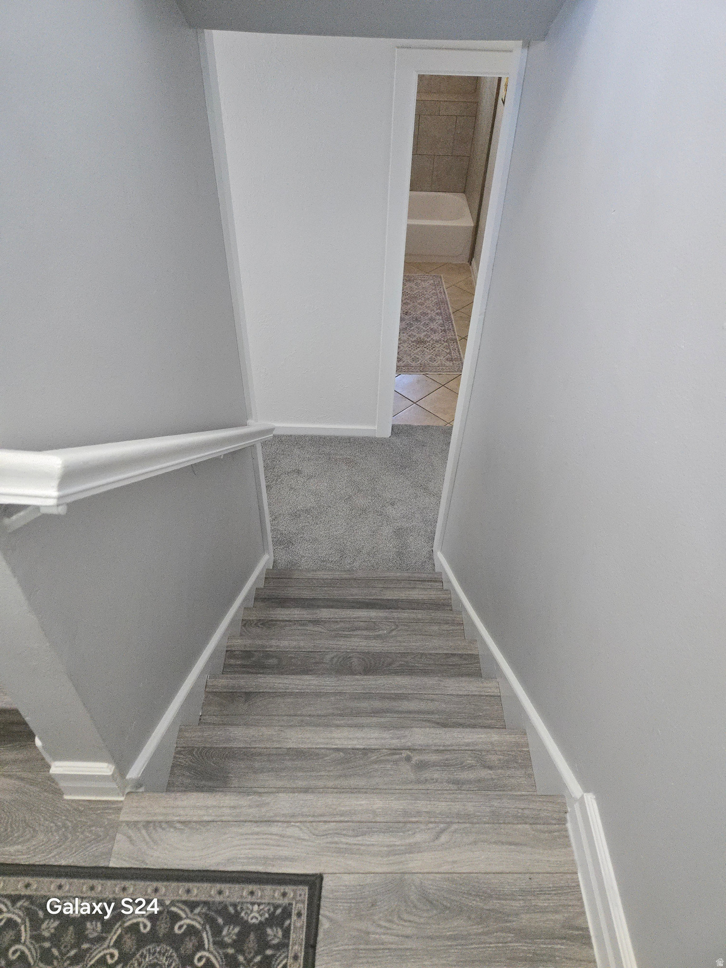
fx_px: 643
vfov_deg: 73.9
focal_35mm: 23
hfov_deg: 58.9
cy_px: 484
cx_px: 363
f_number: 1.8
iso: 640
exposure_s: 1/120
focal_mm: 5.4
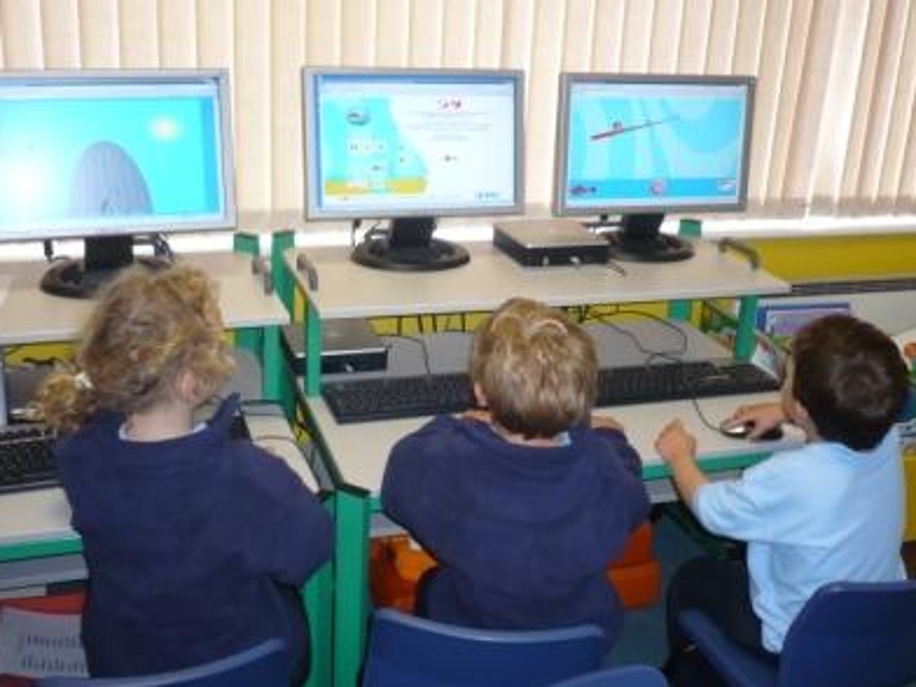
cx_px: 437
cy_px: 318
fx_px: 1058
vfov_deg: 35.9
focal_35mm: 40
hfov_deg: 46.8
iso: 125
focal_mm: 5.8
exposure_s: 1/30
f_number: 2.8
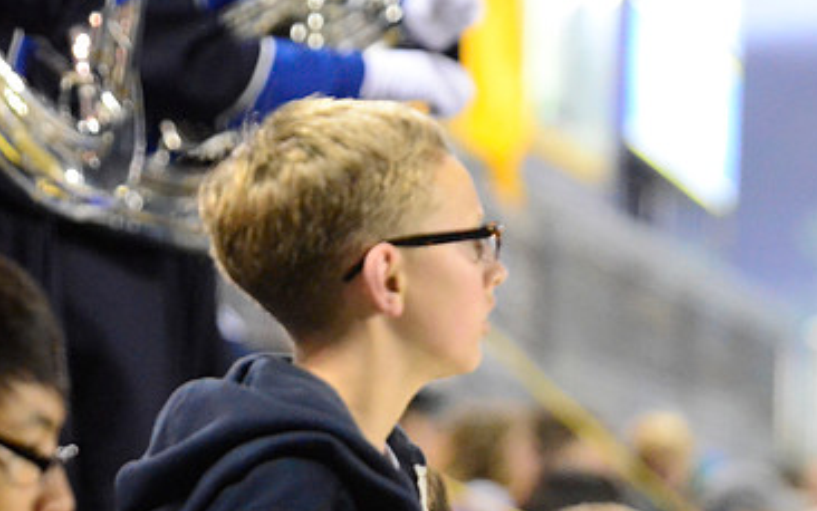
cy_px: 411
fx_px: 6994
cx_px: 317
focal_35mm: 314
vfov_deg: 4.2
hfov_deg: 6.7
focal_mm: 130
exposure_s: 1/80
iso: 6400
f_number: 2.8
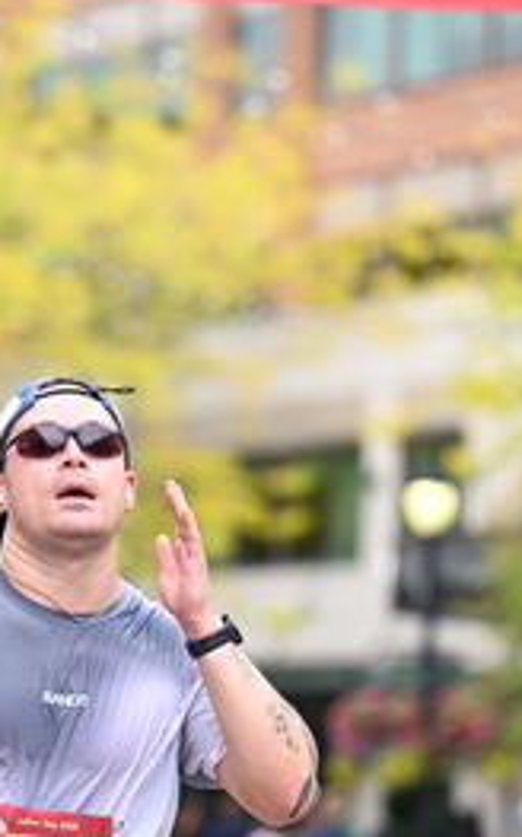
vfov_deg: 8.2
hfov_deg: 5.1
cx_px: 148
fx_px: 5837
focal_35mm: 256
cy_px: 598
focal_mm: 120
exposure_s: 1/1600
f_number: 2.8
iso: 640
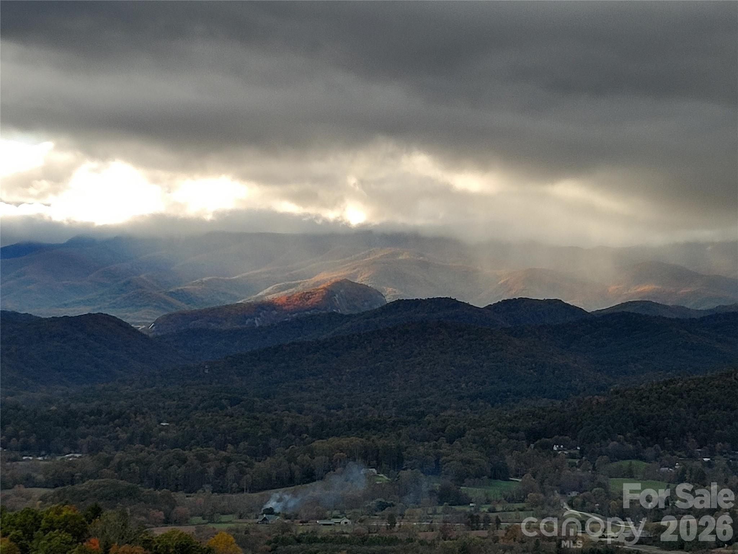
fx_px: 2814
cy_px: 277
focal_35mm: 132
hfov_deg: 14.9
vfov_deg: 11.2
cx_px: 369
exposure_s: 1/459
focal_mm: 5.58
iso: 50
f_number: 1.8
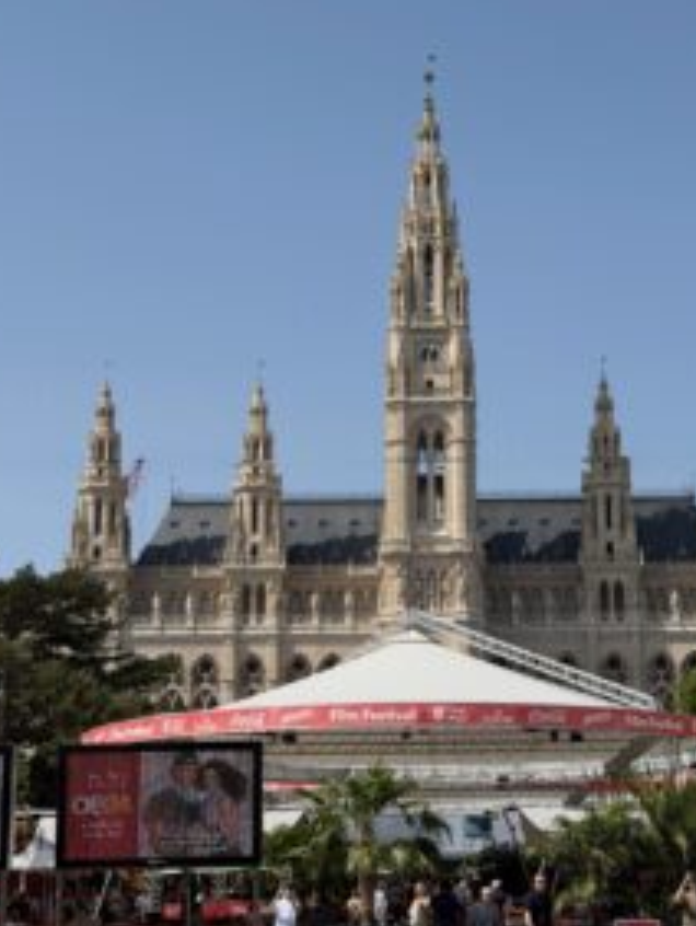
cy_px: 550
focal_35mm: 61
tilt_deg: +13.0
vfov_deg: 31.6
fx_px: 1633
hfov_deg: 24.0
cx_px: 394
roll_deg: -1.8
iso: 64
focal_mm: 6.76
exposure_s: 1/5587
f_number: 1.78
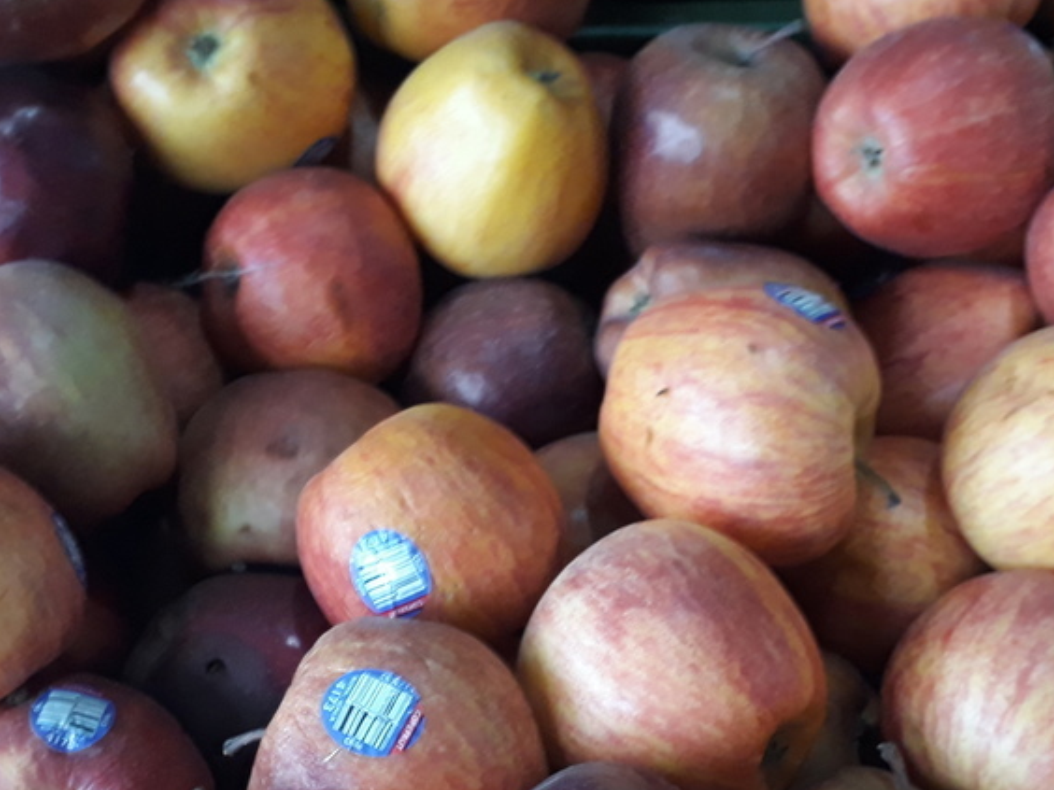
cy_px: 585
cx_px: 566
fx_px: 1492
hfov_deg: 38.9
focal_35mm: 49
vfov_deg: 29.3
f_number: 1.9
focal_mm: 3.6
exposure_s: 1/15
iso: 200
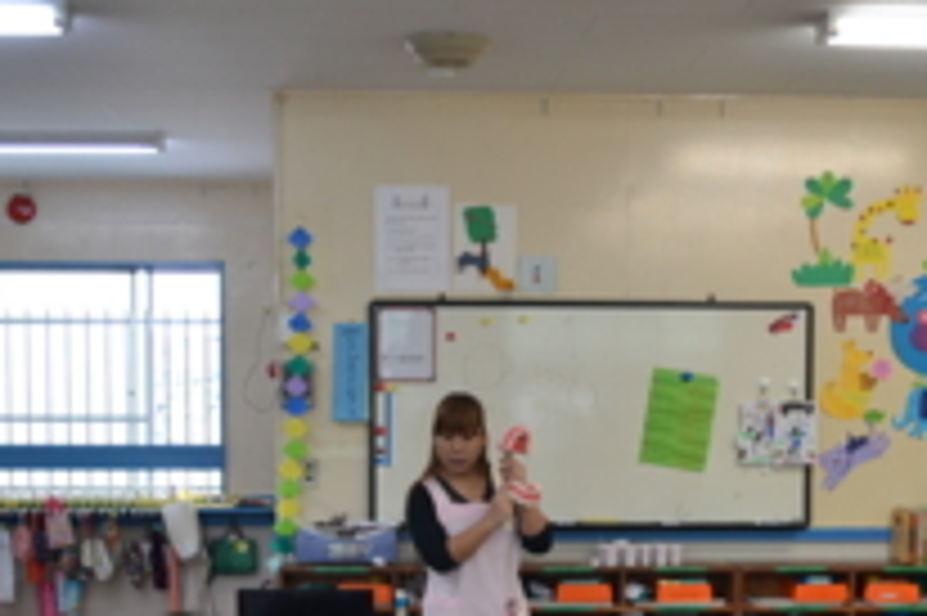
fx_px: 1801
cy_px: 587
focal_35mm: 70
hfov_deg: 28.9
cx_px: 468
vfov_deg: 19.0
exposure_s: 1/80
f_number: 4.5
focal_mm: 24
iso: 400
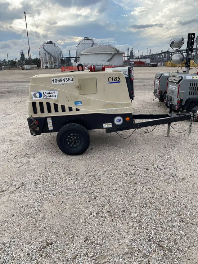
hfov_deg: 53.1
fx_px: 198
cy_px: 132
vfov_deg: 67.3
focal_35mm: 26
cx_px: 99
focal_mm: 4.25
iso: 32
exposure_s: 1/1007
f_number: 1.8
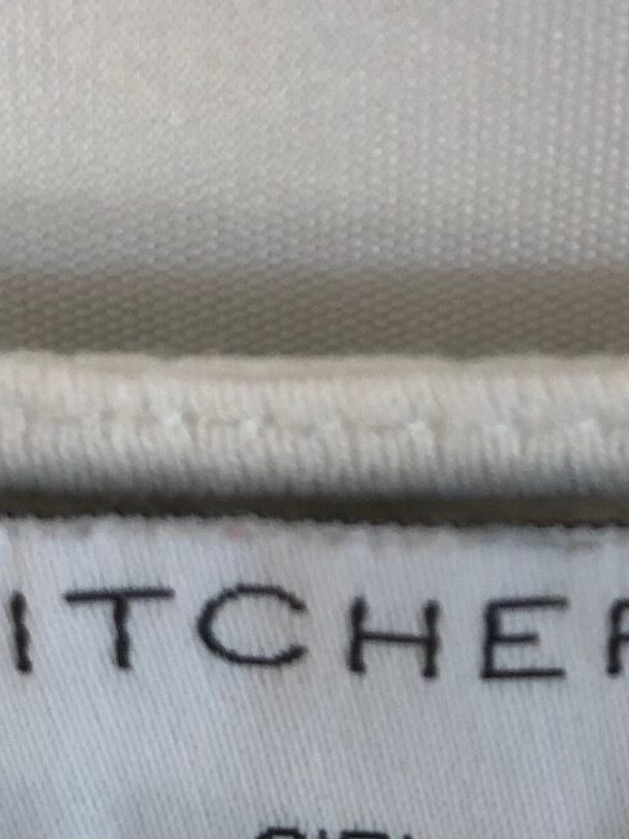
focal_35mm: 85
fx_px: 2059
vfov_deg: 22.4
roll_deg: +0.7
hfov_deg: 17.1
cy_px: 80
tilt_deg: -21.8
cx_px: 575
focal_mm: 3.99
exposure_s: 1/30
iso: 25
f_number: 1.8
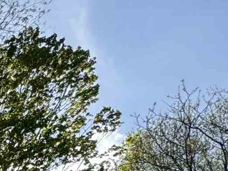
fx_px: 547
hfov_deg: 16.0
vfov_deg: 14.1
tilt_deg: +11.3
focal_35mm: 83
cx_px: -272
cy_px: 368
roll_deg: +0.9
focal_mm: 2.22
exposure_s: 1/2083
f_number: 2.2
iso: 50
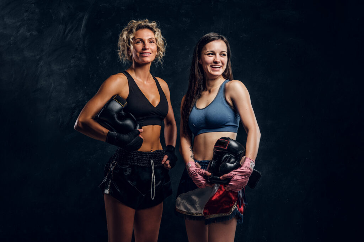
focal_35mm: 53
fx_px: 536
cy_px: 121
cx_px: 182
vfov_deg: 25.5
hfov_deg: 37.5
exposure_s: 1/125
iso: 160
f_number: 5.6
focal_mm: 35
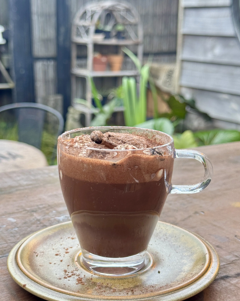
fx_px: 479
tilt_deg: -15.0
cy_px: 162
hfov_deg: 28.1
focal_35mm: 54
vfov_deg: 34.7
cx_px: 115
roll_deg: -0.8
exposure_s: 1/259
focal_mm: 6.76
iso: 64
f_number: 1.78
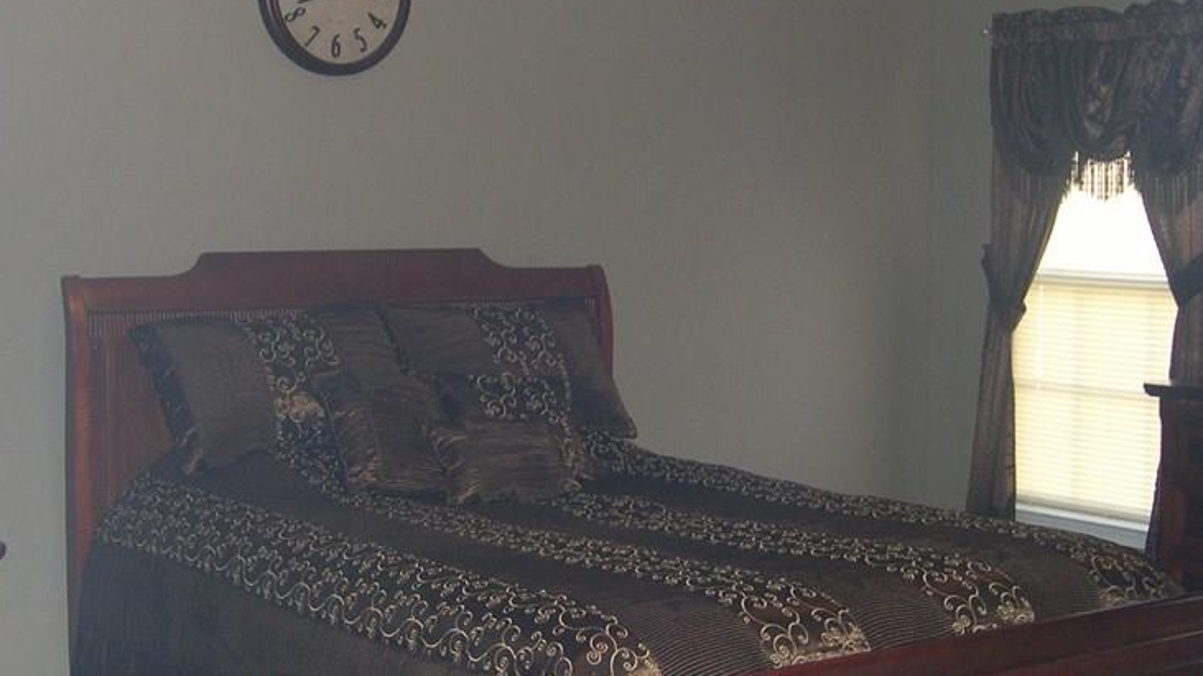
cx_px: 426
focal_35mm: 58
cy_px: 349
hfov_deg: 35.8
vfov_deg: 20.7
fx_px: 1850
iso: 237
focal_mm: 8
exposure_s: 1/60
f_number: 2.8
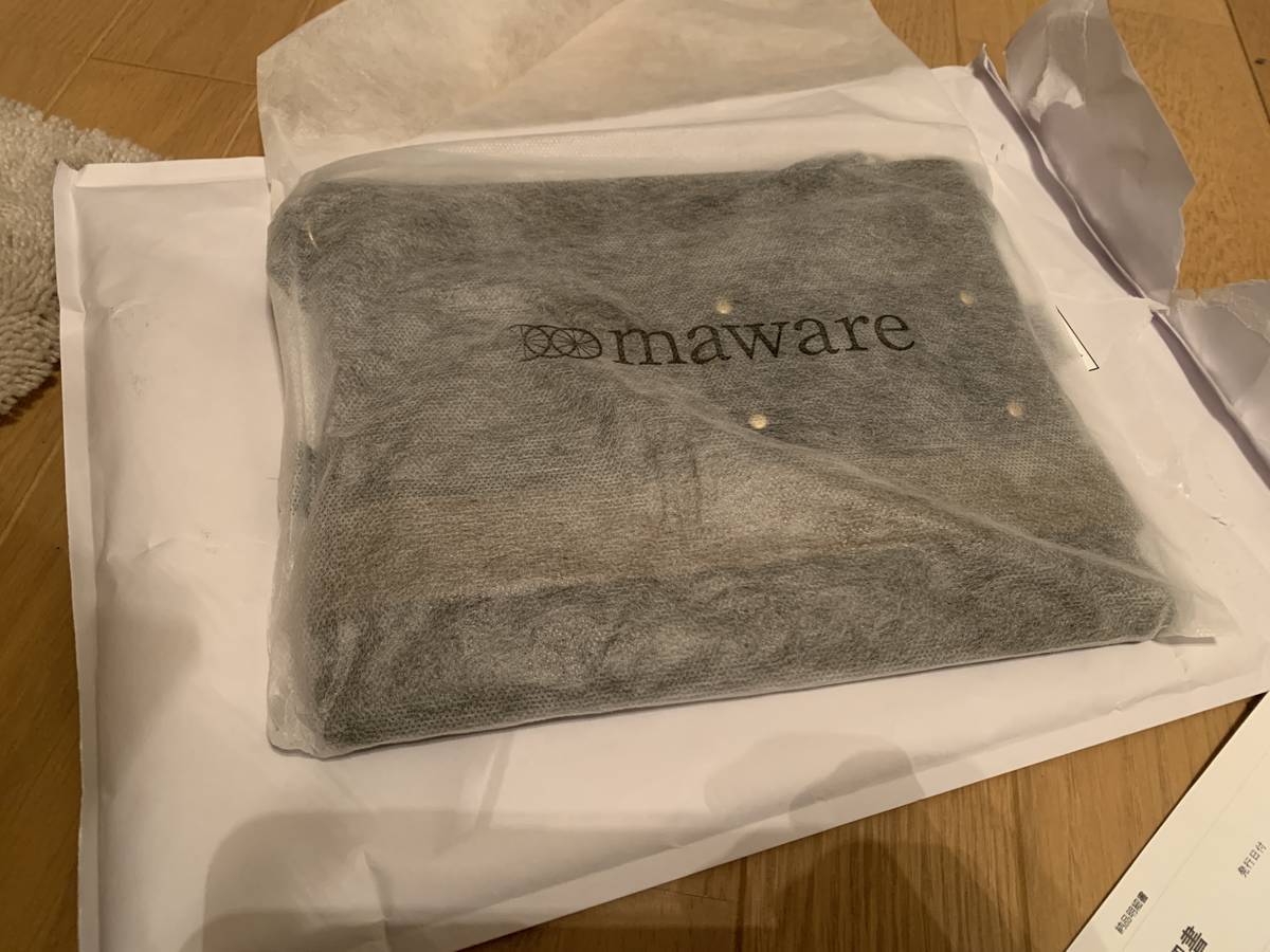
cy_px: 476
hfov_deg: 67.3
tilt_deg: -56.0
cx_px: 635
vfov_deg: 53.1
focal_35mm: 26
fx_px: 954
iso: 320
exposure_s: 1/50
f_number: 1.8
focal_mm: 4.25
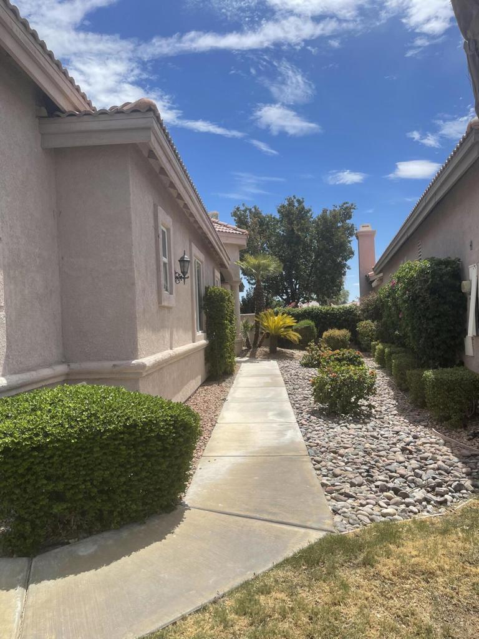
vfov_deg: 69.4
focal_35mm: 25
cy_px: 320
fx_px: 461
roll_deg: +2.5
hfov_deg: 54.9
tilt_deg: +1.1
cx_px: 240
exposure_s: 1/4202
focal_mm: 5.1
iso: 32
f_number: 1.6
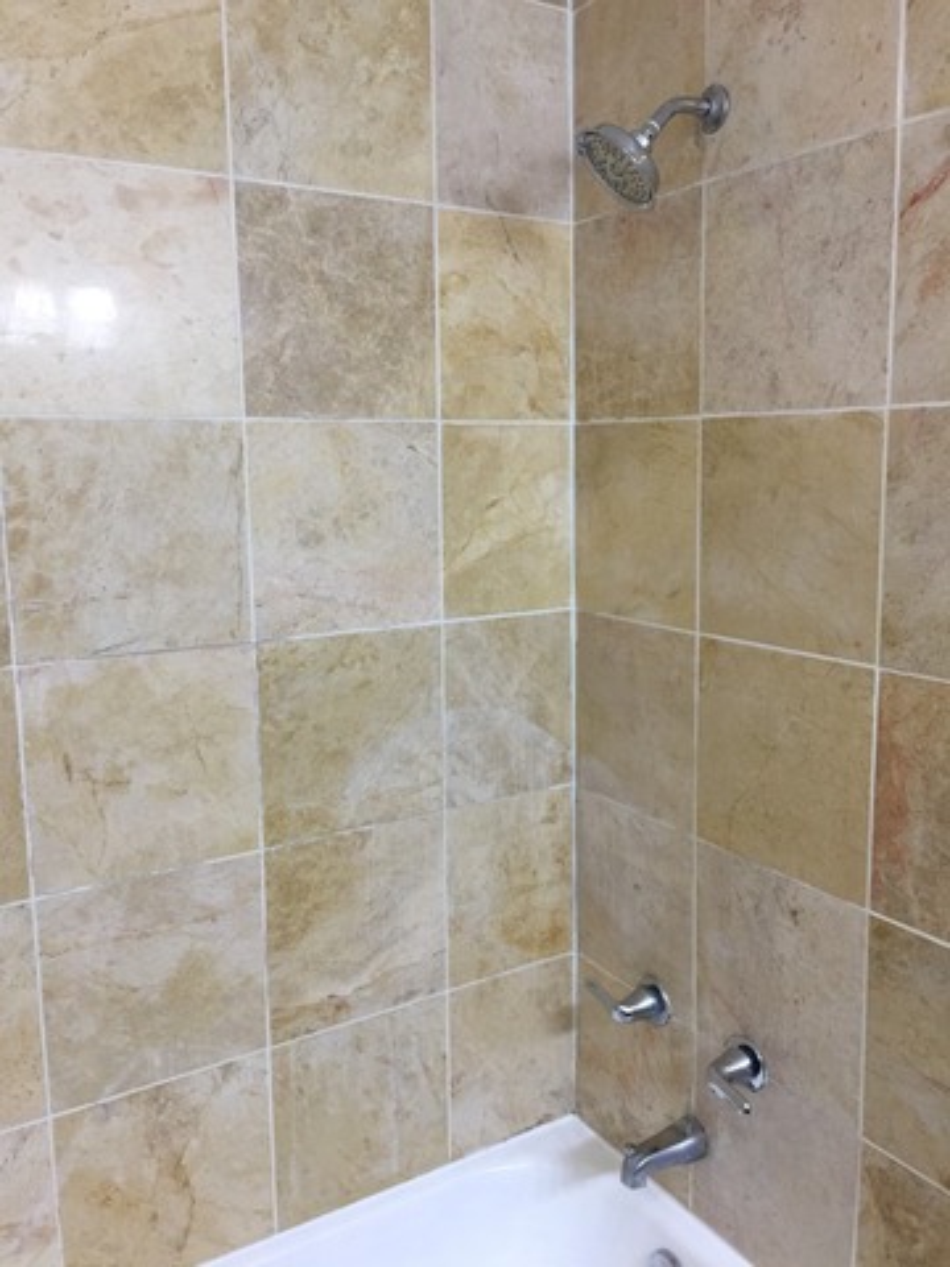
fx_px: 1061
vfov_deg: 61.7
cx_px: 475
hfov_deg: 48.2
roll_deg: +0.8
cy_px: 634
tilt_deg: -8.5
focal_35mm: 29
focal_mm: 4.15
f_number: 2.2
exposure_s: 1/15
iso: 40
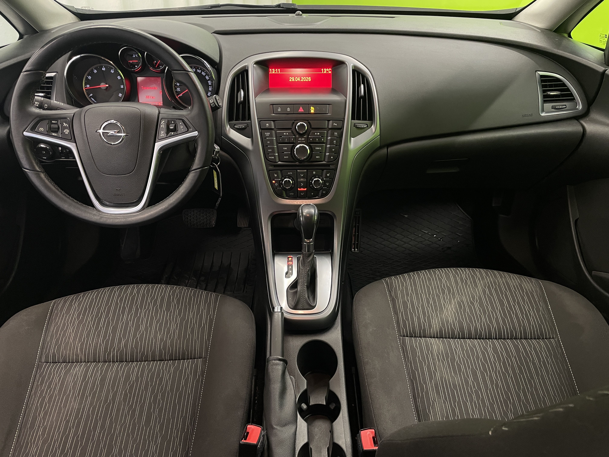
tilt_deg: -33.2
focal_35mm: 26
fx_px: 457
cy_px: 228
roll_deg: -0.7
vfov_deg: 53.1
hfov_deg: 67.3
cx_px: 304
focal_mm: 4.2
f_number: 1.6
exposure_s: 1/50
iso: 160
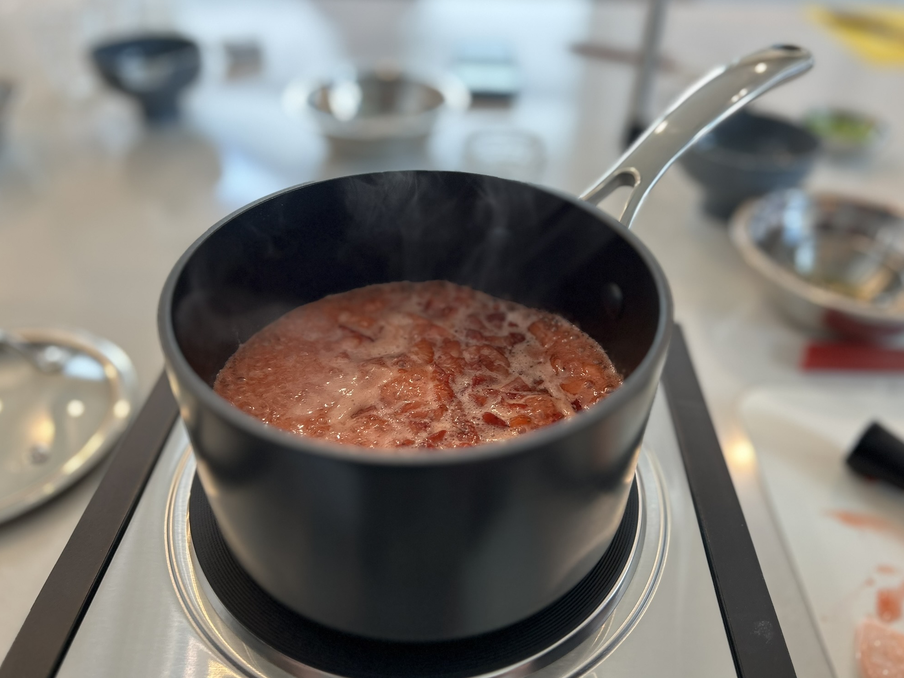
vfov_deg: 51.3
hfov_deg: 65.3
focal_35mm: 27
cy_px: 331
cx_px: 450
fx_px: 705
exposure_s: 1/60
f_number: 1.5
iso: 64
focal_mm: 5.7
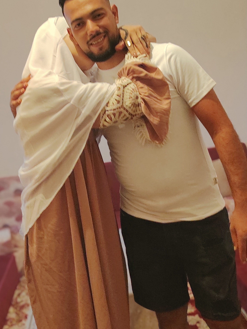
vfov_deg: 33.8
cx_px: 103
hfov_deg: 25.6
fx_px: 542
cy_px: 161
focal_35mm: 57
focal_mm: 3.25
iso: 2563
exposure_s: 1/20
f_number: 4
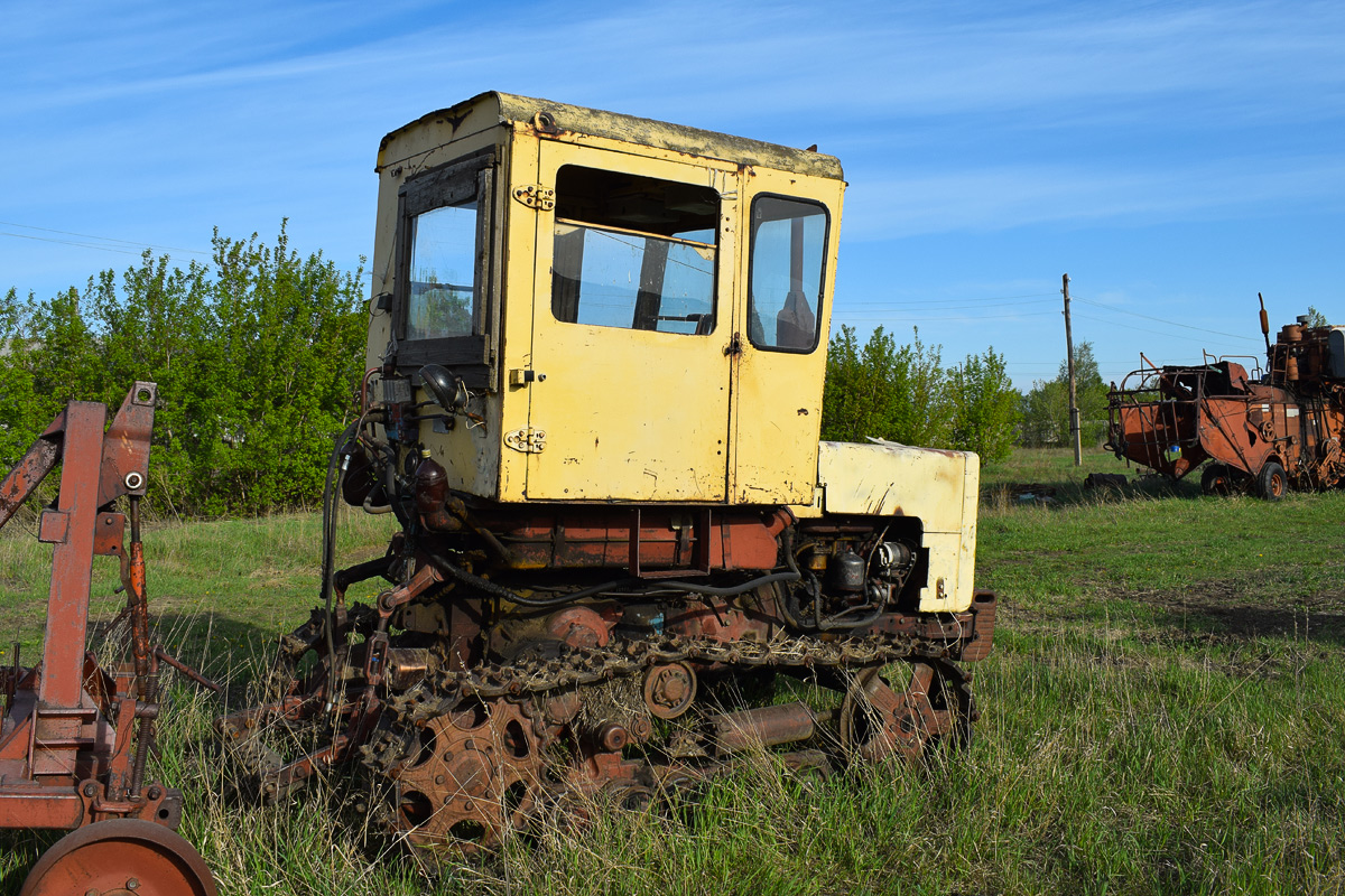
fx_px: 1121
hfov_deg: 61.9
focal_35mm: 30
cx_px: 672
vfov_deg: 43.6
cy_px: 448
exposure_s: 1/400
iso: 200
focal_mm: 20
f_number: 10
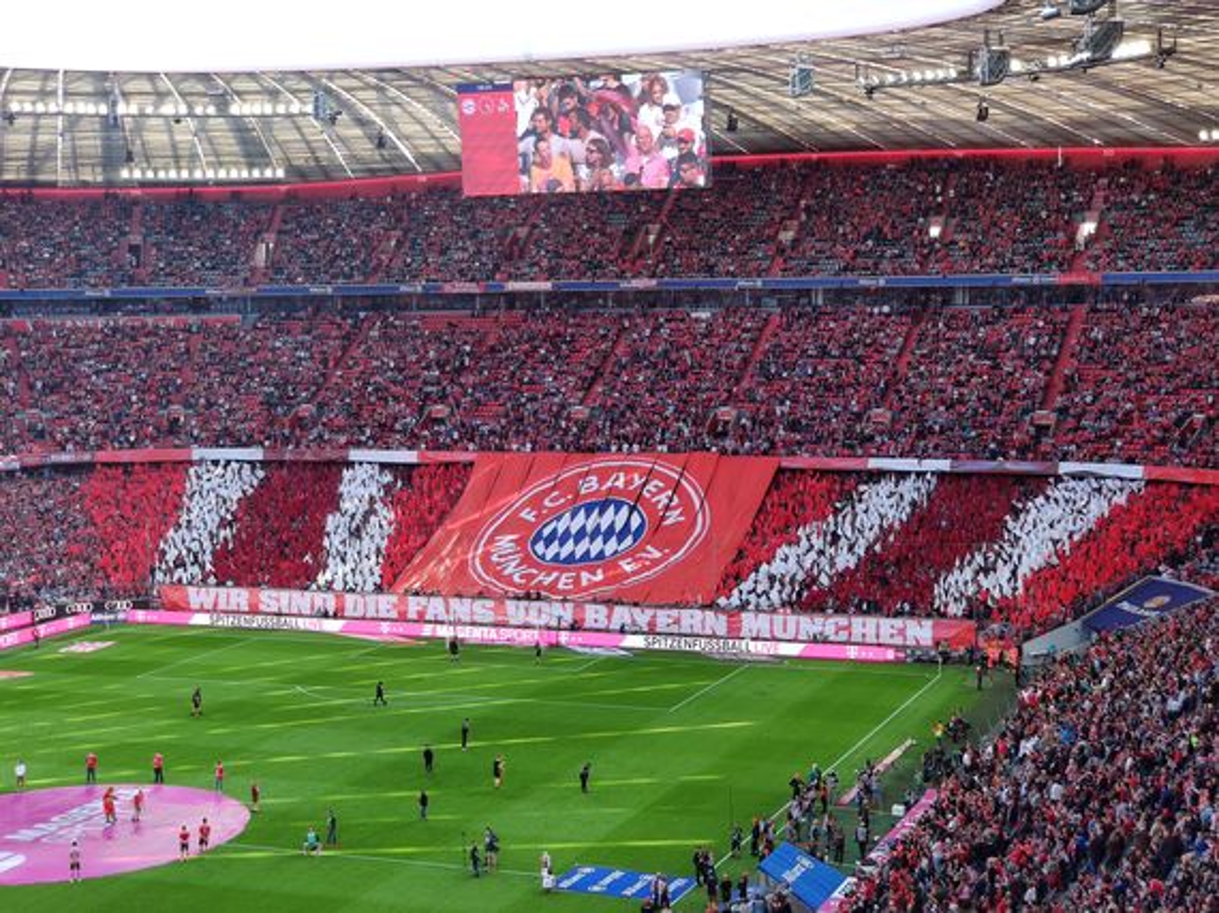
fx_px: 1091
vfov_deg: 45.4
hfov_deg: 58.4
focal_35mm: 31
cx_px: 610
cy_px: 456
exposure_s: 1/100
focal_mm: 6.22
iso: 111
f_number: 2.2
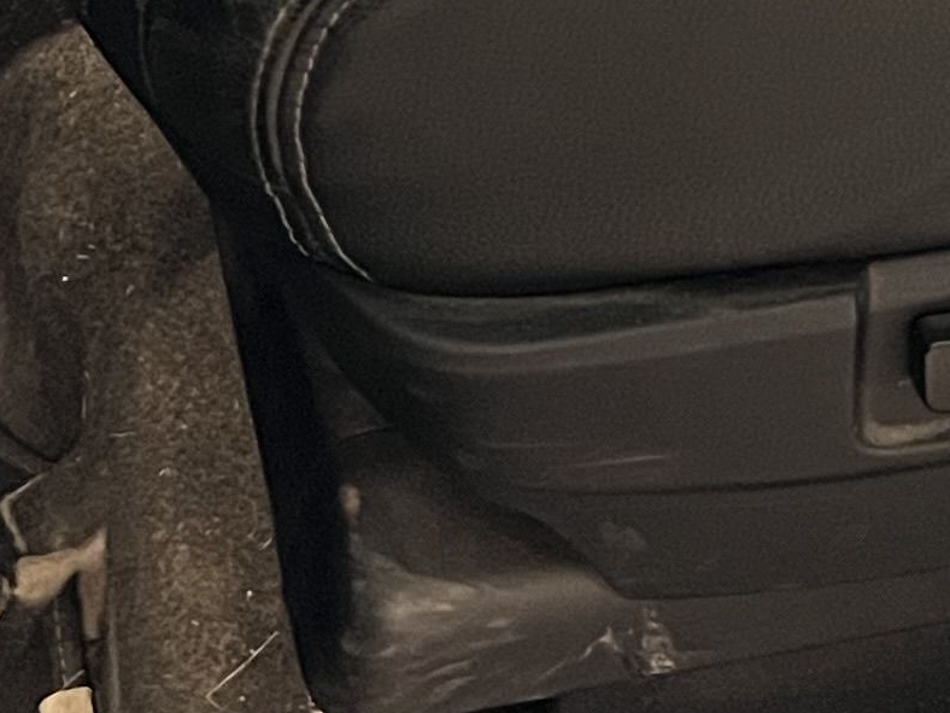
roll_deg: -2.3
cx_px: 1222
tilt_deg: -22.0
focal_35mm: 133
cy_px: -1001
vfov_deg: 9.8
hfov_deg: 14.2
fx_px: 3650
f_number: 1.5
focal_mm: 5.7
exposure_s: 1/33
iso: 500
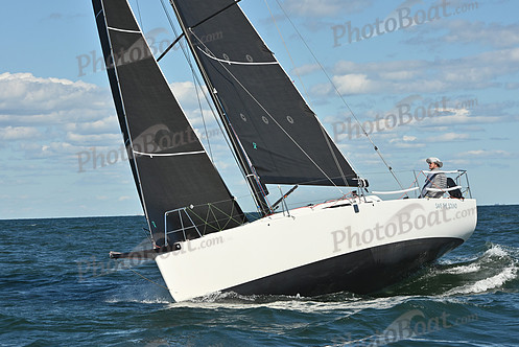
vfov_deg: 9.8
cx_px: 278
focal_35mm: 140
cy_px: 186
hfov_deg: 14.6
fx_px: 2019
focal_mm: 120
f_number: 10
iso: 320
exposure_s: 1/1250
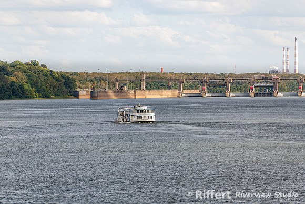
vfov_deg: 4.4
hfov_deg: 6.5
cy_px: 102
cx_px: 152
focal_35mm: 316
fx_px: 2675
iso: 64
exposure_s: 1/250
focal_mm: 300
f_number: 8
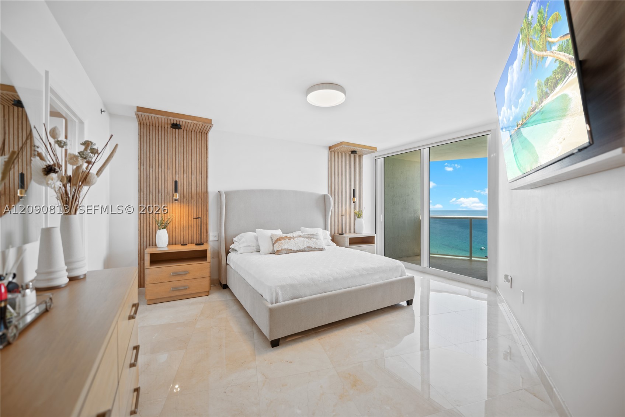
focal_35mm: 14
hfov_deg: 104.2
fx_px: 243
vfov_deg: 81.2
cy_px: 208
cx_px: 312
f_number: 2.8
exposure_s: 1/13
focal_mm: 14
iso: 110
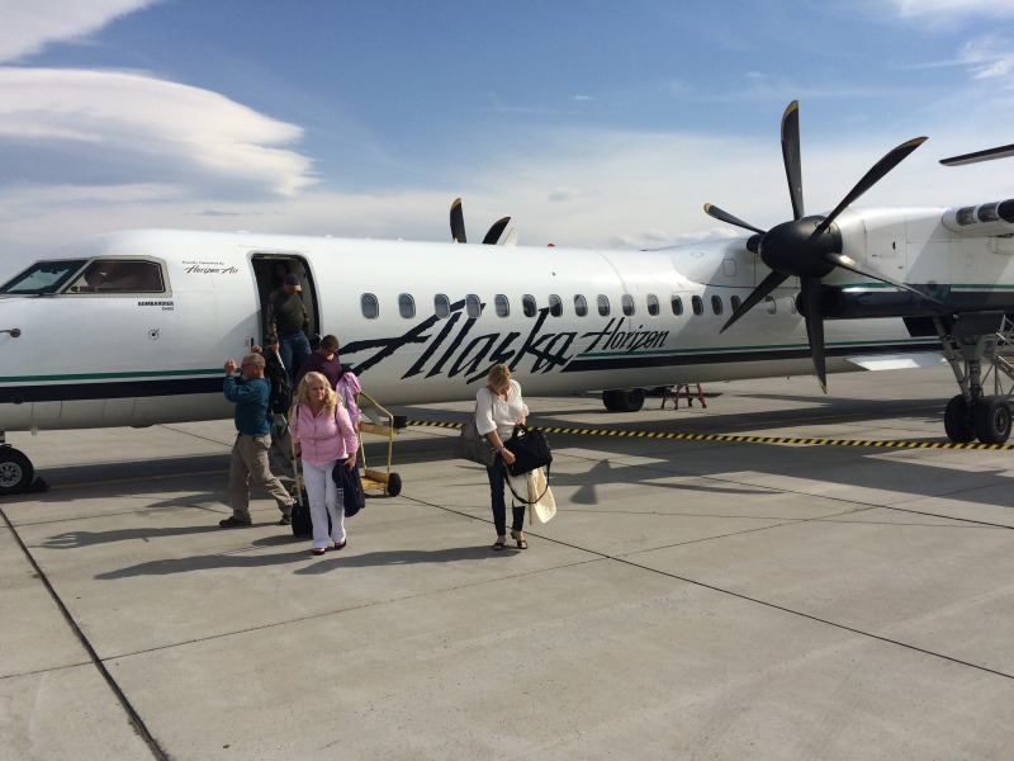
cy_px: 380
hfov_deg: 61.7
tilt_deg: -5.3
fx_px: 849
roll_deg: +1.1
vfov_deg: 48.2
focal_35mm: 29
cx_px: 507
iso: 32
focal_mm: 4.15
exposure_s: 1/4566
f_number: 2.2
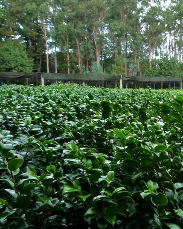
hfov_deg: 27.5
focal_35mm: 50
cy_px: 104
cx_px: 205
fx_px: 339
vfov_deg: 37.3
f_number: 2.8
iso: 160
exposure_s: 1/125
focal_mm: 4.4
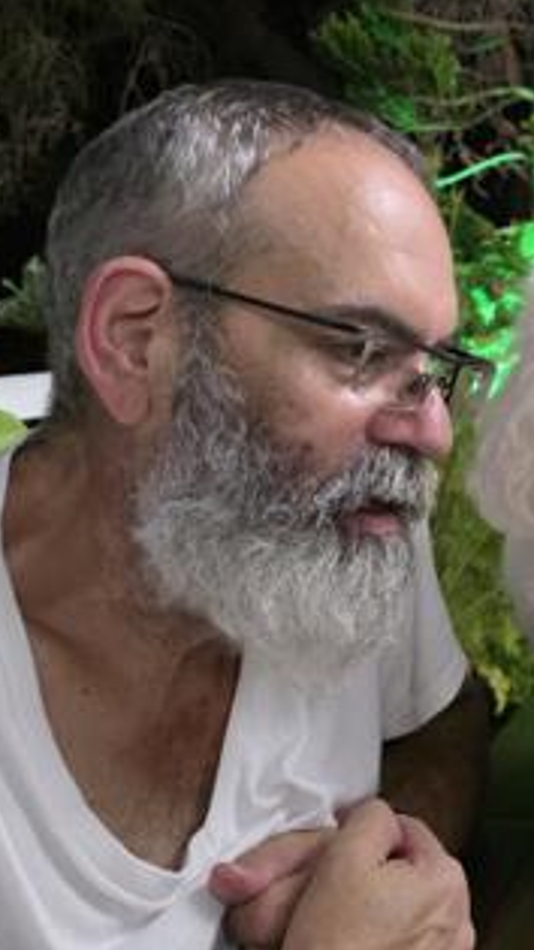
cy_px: 220
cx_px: 540
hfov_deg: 21.8
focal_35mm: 53
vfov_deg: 38.0
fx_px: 1335
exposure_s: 1/100
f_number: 1.7
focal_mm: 6.3
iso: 2000
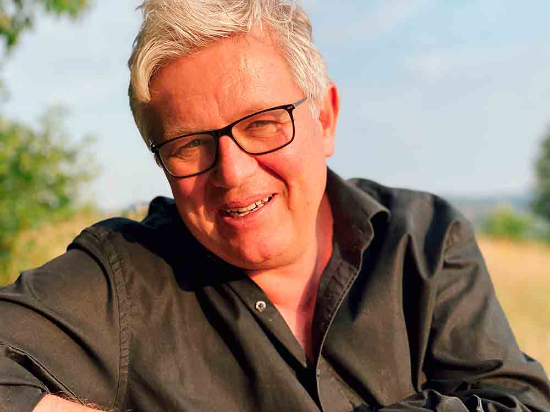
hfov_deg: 36.8
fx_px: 826
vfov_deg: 28.0
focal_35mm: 52
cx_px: 275
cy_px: 206
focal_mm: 6
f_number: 2
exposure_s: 1/432
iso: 20
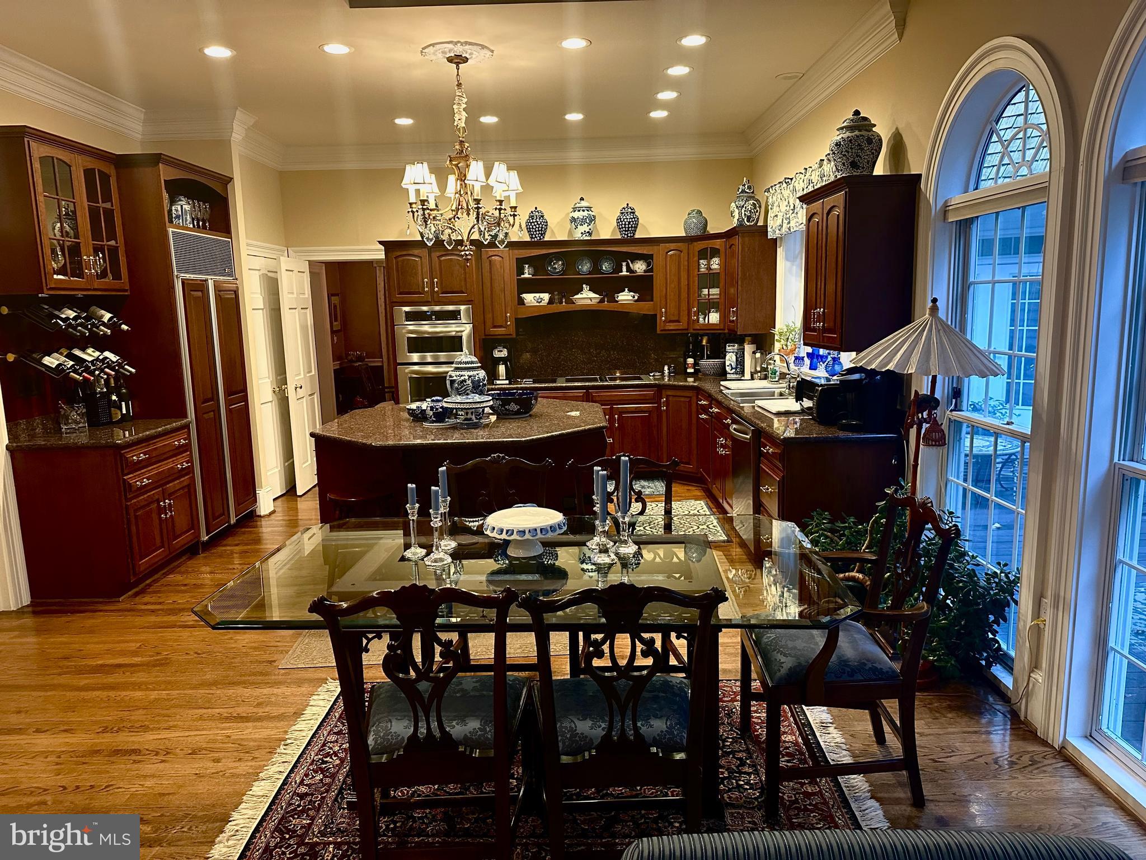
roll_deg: +1.1
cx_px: 573
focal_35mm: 24
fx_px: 795
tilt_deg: -8.8
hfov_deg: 71.6
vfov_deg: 56.8
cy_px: 430
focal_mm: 6.86
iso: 500
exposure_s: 1/60
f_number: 1.78
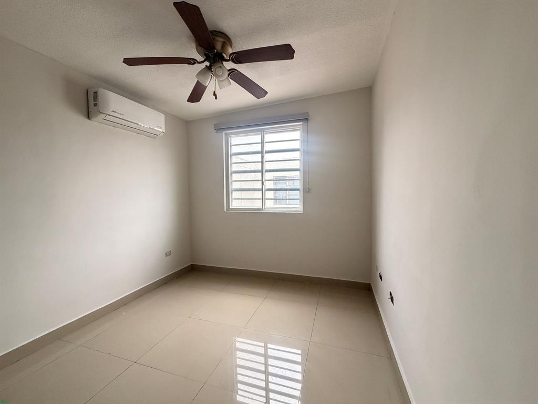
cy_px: 202
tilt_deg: -2.5
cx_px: 269
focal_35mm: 14
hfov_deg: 102.1
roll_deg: +1.1
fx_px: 218
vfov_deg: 85.7
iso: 250
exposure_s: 1/121
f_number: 2.2
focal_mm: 2.22
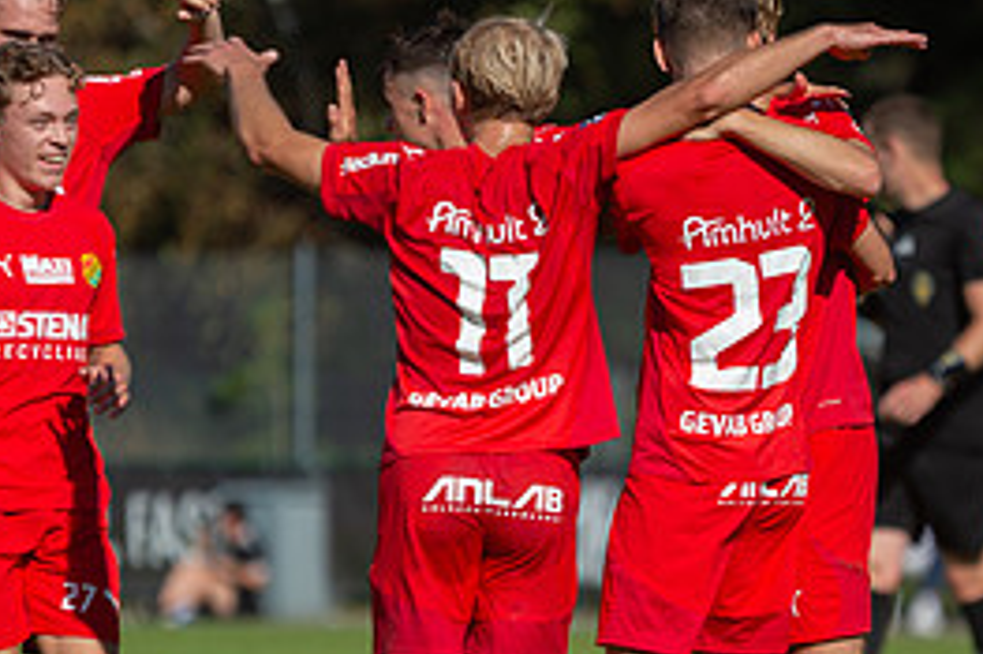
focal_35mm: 441
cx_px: 553
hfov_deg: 4.7
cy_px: 478
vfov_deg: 3.1
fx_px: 12034
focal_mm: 200
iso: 110
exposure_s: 1/1600
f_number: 3.2
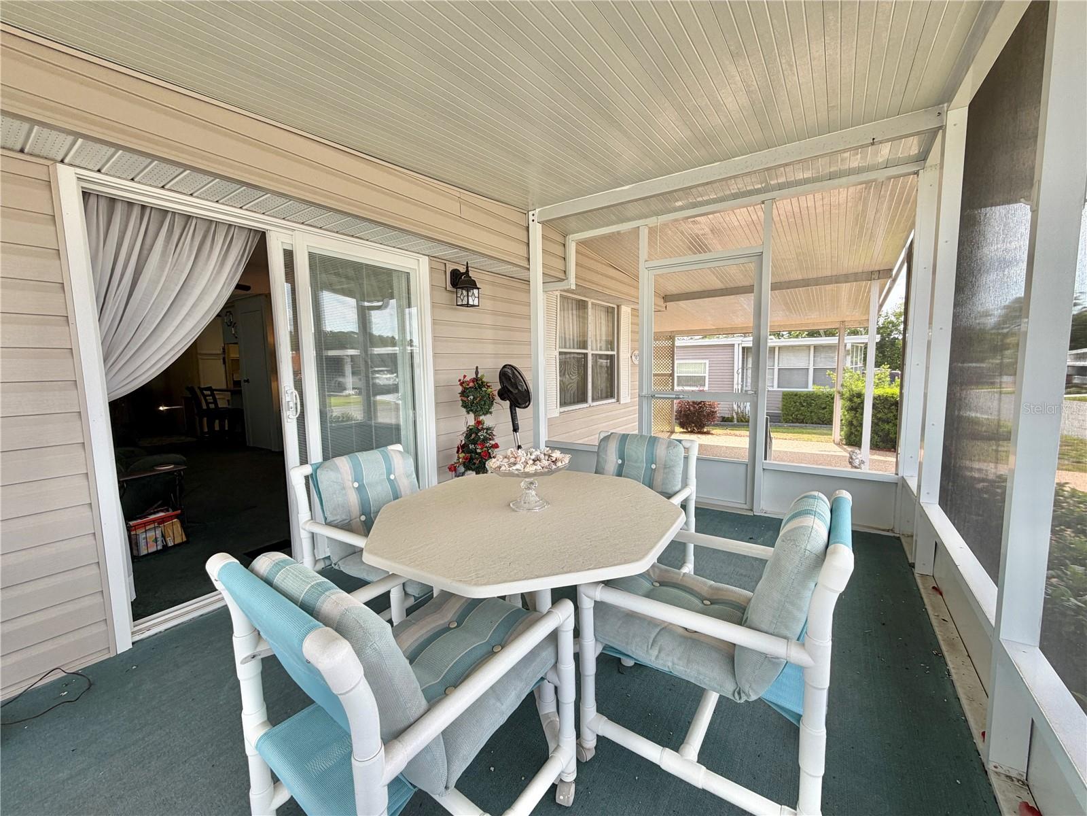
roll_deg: +0.8
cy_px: 408
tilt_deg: -6.0
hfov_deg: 102.1
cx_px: 544
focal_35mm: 14
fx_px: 440
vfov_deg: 85.7
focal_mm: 2.22
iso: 40
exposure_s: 1/167
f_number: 2.2
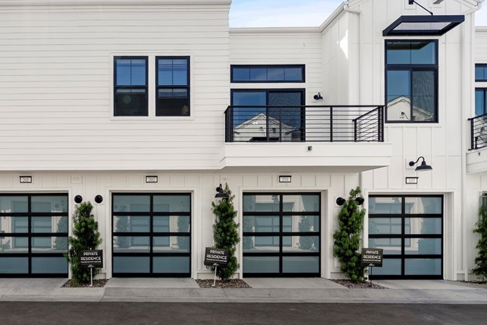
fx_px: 311
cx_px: 149
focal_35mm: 23
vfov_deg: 54.7
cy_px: 127
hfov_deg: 73.0
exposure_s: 1/640
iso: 500
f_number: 8
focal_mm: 16
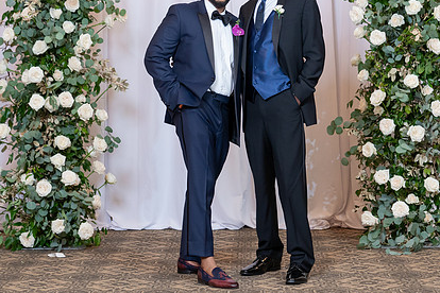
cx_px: 232
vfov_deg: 15.0
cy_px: 67
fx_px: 1112
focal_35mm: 91
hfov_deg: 22.4
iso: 2000
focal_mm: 58
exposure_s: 1/125
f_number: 4
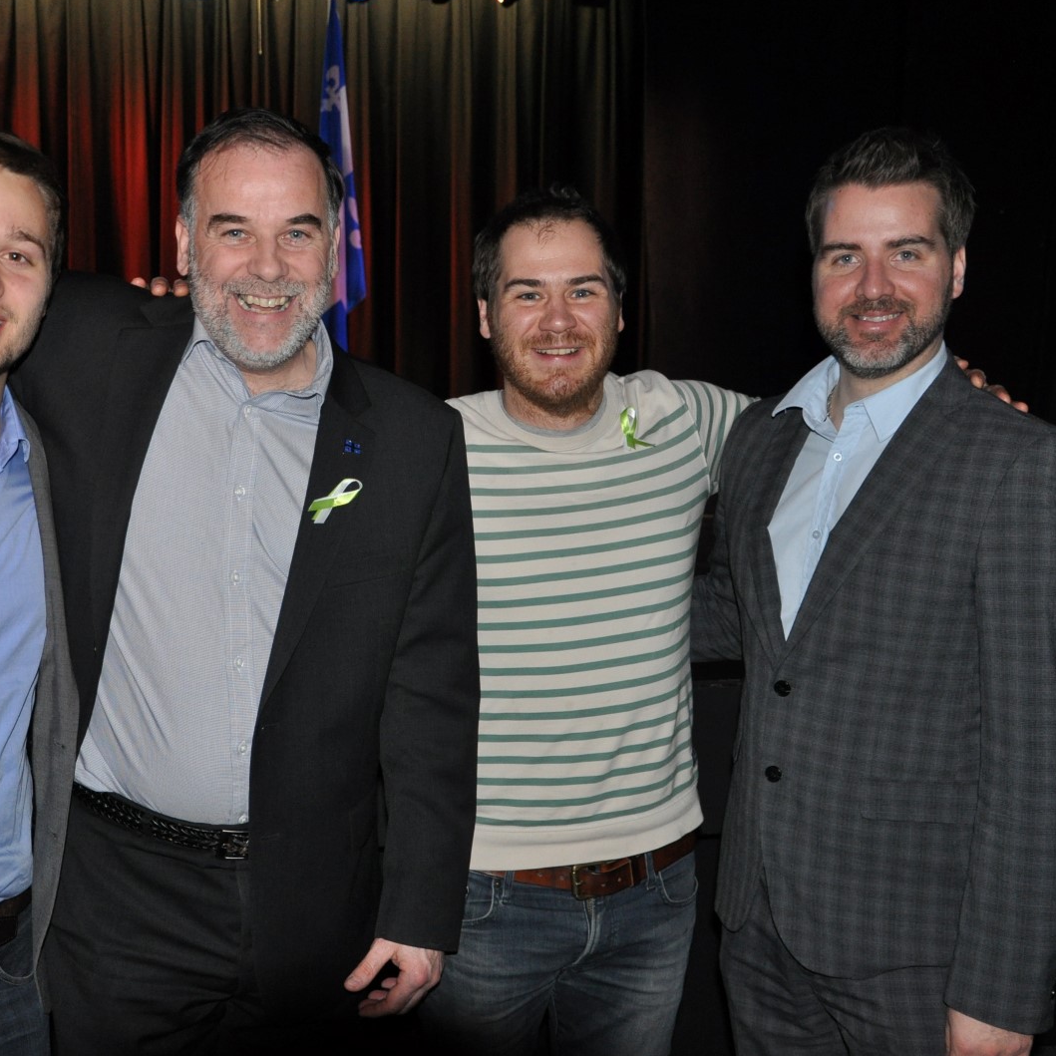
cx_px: 377
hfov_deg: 38.8
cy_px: 533
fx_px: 1484
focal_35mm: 43
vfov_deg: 39.2
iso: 800
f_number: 3.8
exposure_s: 1/60
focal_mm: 22
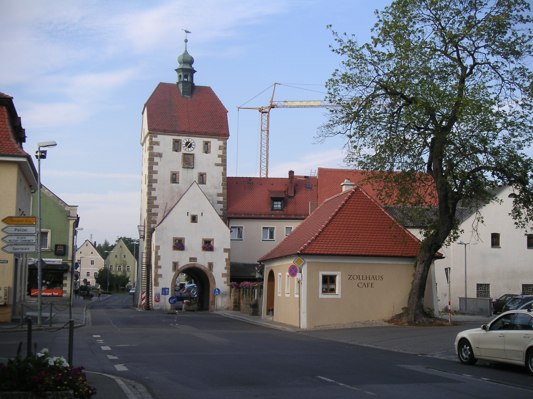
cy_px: 200
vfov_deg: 30.3
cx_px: 266
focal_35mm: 48
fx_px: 739
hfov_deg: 39.7
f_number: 2.9
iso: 50
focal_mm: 7.4
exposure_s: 1/350
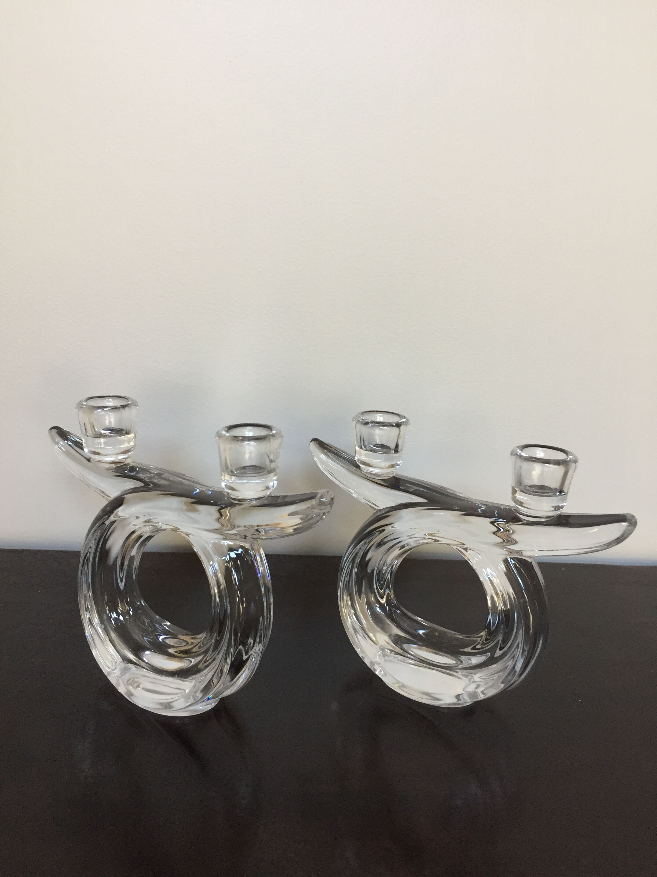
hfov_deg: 48.2
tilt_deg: -15.6
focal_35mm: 29
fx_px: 734
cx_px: 328
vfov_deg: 61.7
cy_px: 438
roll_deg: -2.8
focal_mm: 4.15
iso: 125
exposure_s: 1/33
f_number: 2.2
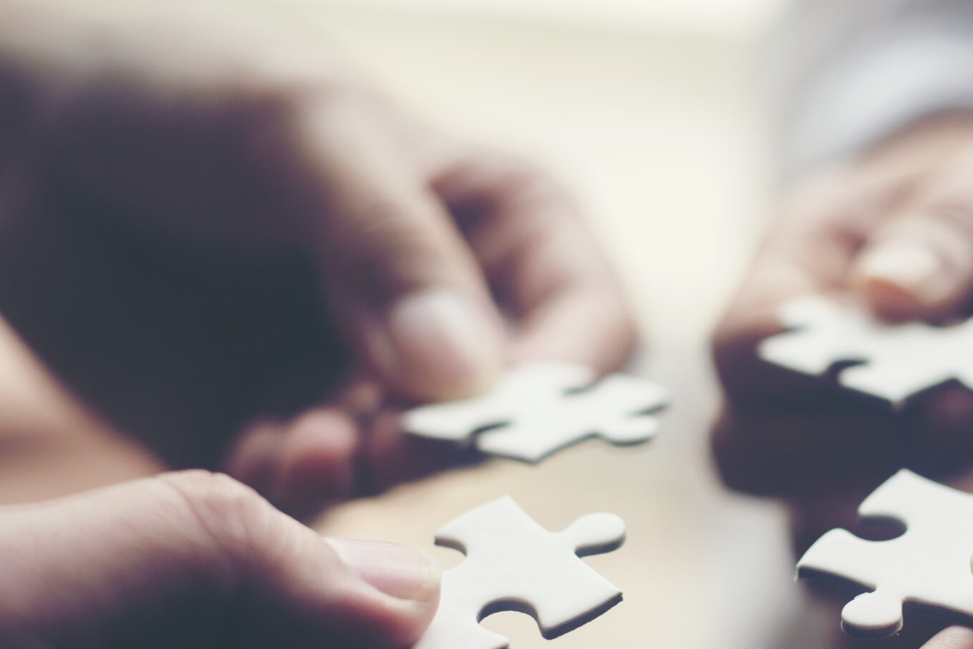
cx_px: 749
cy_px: 418
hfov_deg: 21.5
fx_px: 2540
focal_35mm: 94
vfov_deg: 14.5
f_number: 2.5
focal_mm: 50
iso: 400
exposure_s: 1/2000
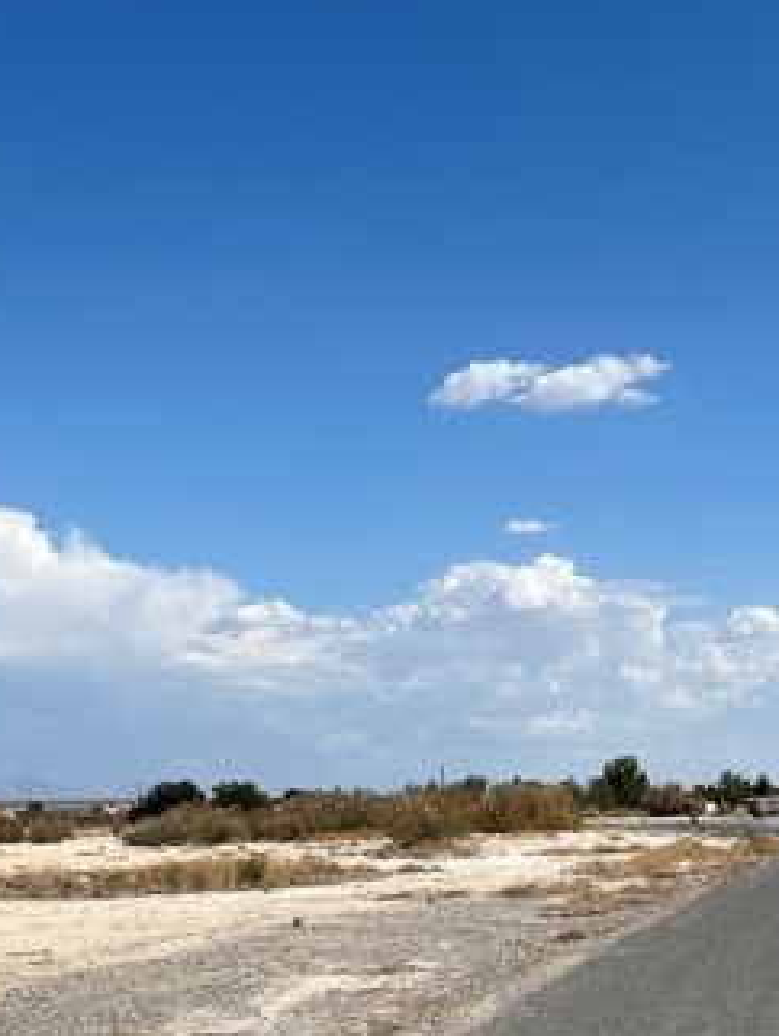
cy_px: 605
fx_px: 1858
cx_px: 367
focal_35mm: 62
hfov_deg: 23.7
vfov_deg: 31.1
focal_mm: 5.1
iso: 50
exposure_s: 1/6897
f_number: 1.6
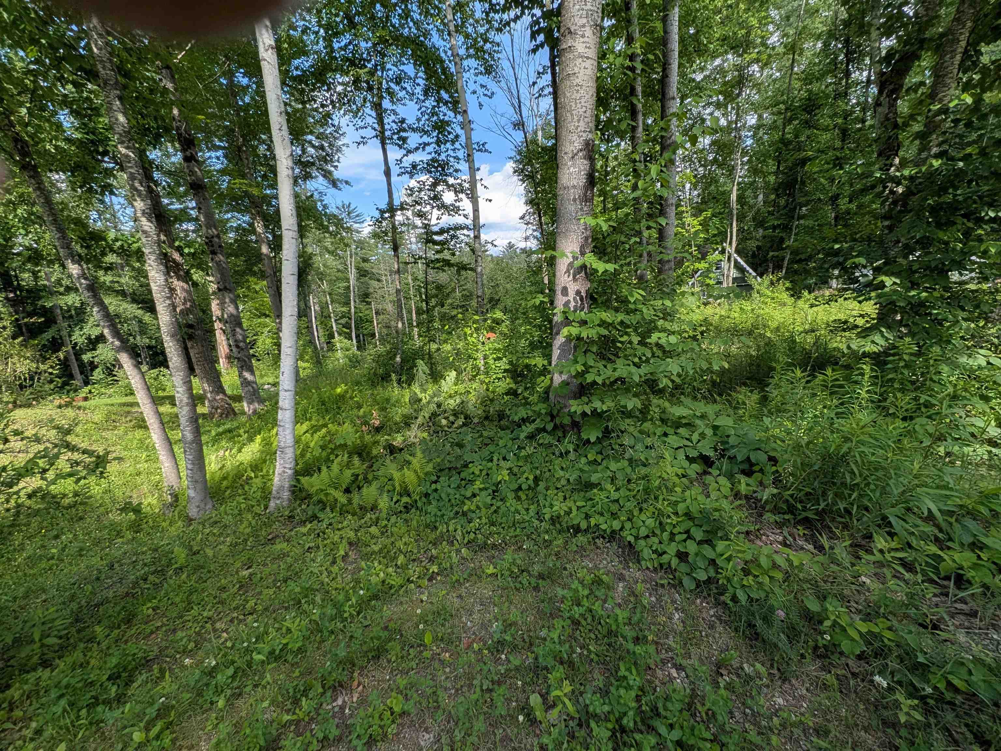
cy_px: 376
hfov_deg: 106.2
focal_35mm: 13
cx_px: 500
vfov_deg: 89.9
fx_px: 376
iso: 31
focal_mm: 1.54
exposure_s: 1/600
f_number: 2.2
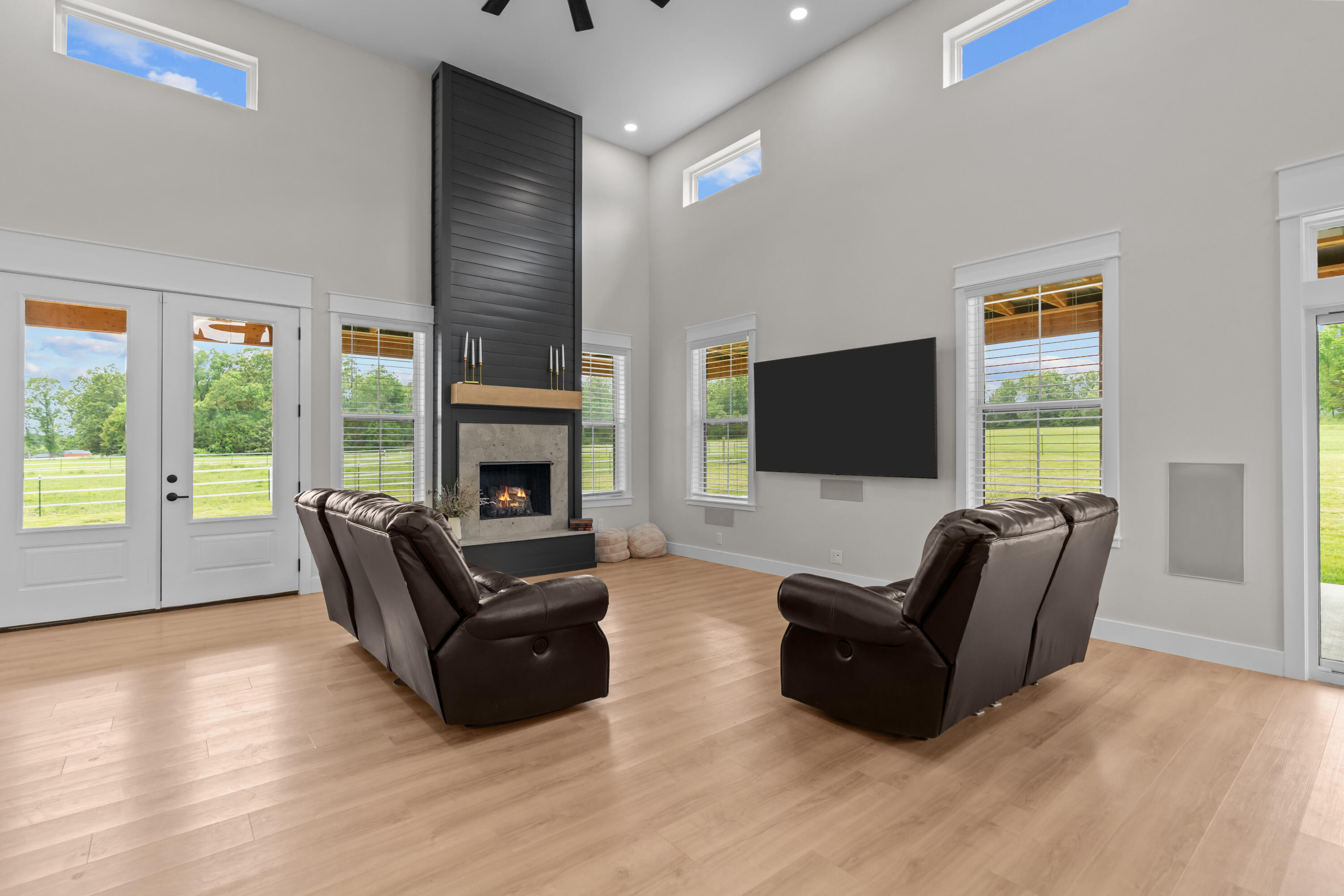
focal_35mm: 16
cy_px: 448
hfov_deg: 96.7
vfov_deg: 73.7
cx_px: 672
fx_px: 597
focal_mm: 16
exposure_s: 1/80
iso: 640
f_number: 3.5
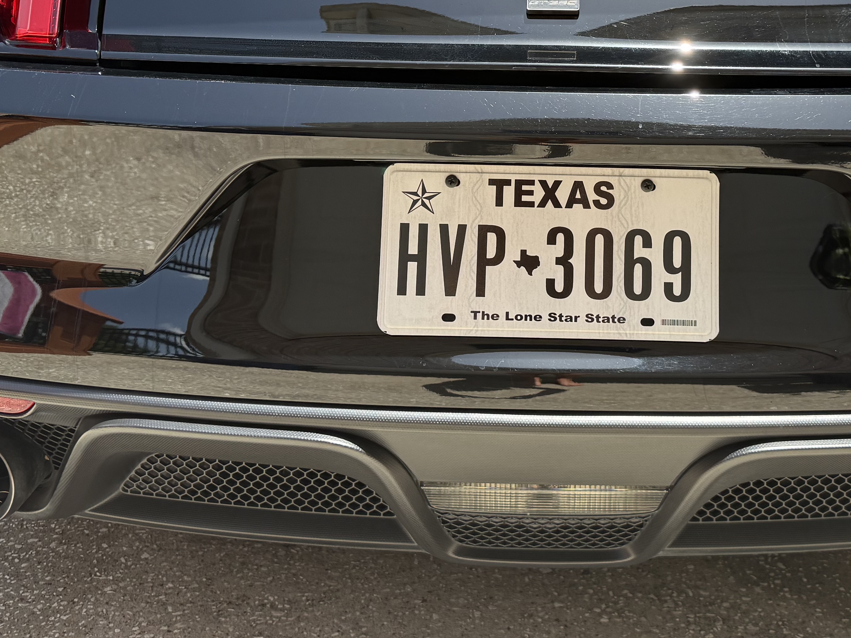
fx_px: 1229
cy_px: 106
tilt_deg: -9.3
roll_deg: -1.4
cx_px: 542
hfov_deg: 37.9
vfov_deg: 28.3
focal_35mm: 50
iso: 100
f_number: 1.78
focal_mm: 6.76
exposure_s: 1/1271
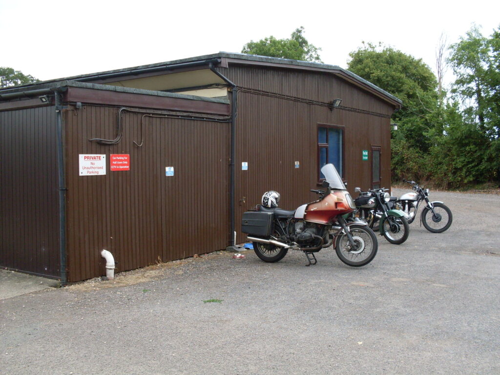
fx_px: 549
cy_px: 188
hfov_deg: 49.0
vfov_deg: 37.7
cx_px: 250
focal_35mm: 38
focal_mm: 6.3
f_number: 2.8
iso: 80
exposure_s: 1/350
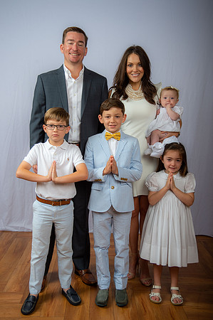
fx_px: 374
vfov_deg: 46.4
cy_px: 160
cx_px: 106
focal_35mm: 42
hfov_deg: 31.8
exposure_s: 1/200
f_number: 6.3
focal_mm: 42
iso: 250
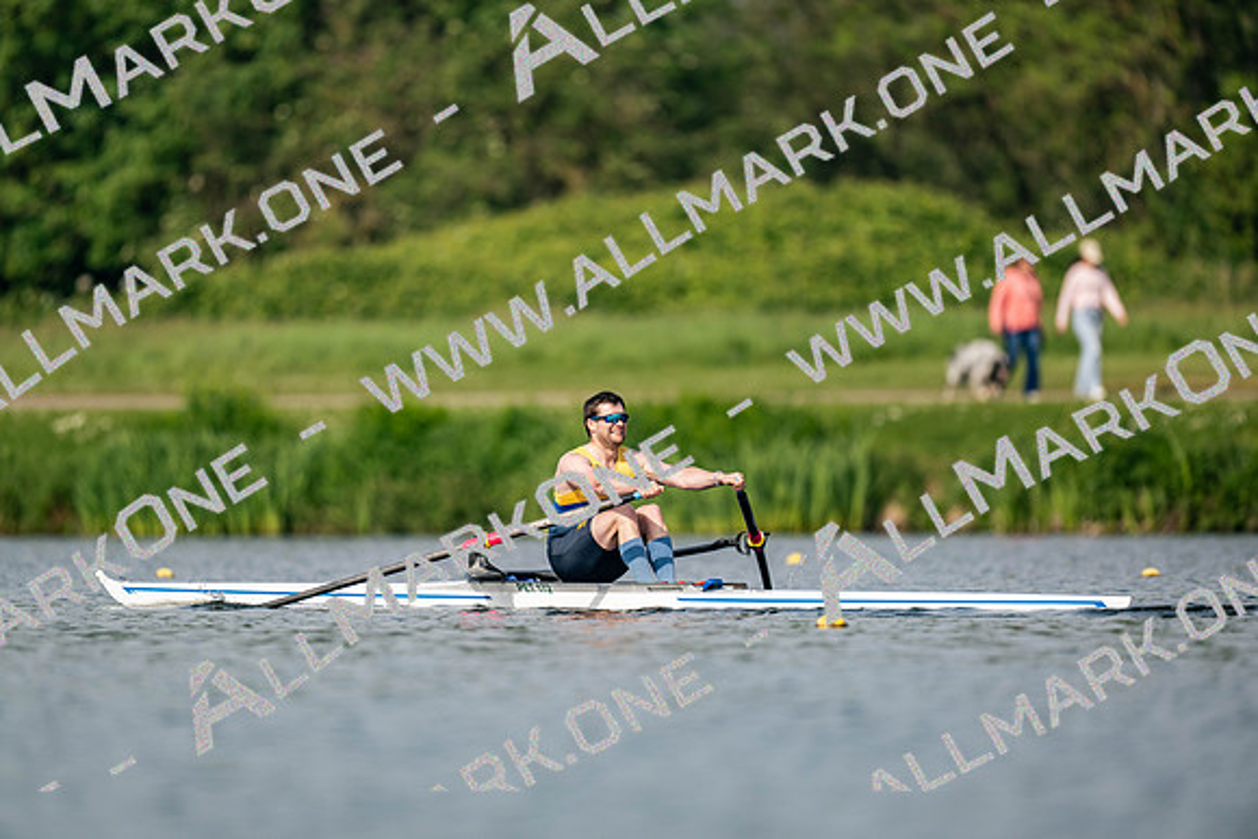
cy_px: 420
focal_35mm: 600
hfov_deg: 3.4
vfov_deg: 2.3
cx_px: 629
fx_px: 20971
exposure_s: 1/2500
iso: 250
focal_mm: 600
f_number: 4
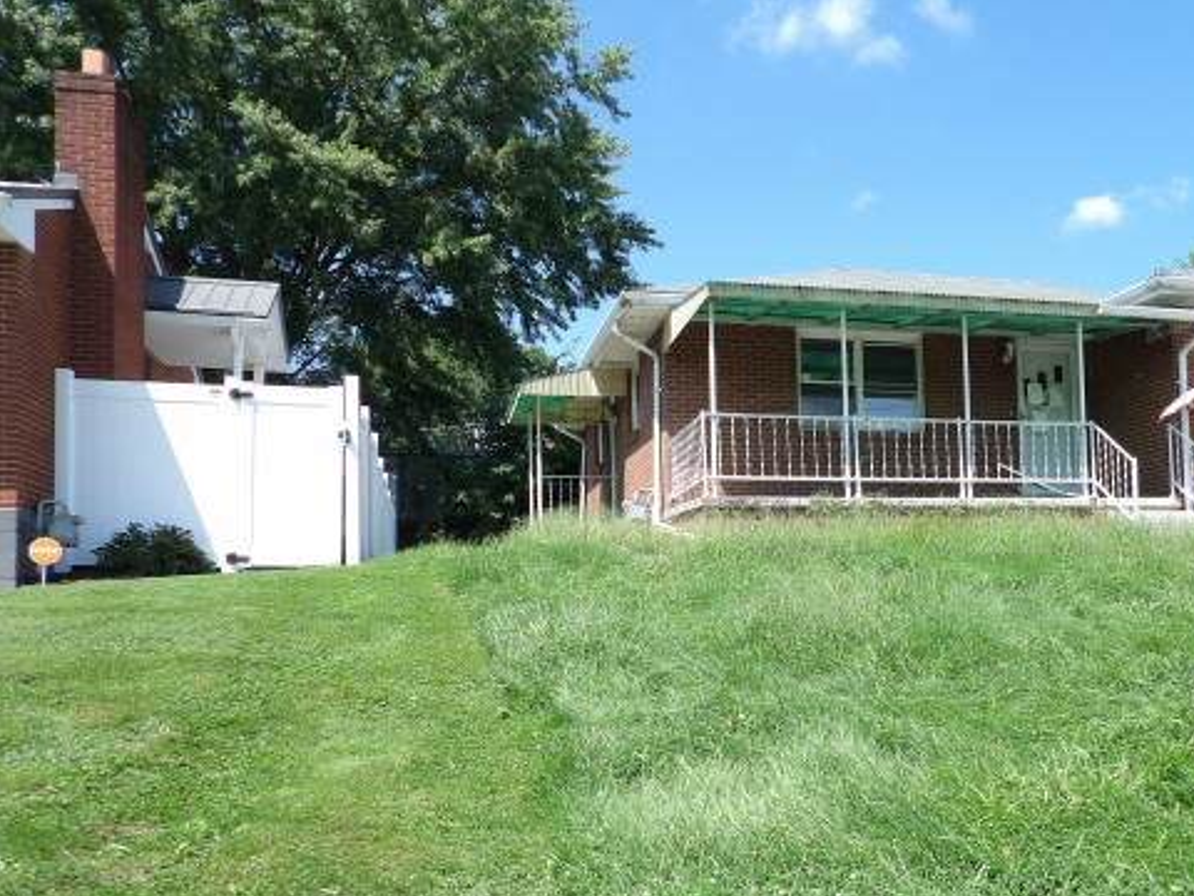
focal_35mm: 32
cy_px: 555
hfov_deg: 55.7
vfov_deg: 43.8
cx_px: 791
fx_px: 1104
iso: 100
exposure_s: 1/565
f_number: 3.2
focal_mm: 4.3
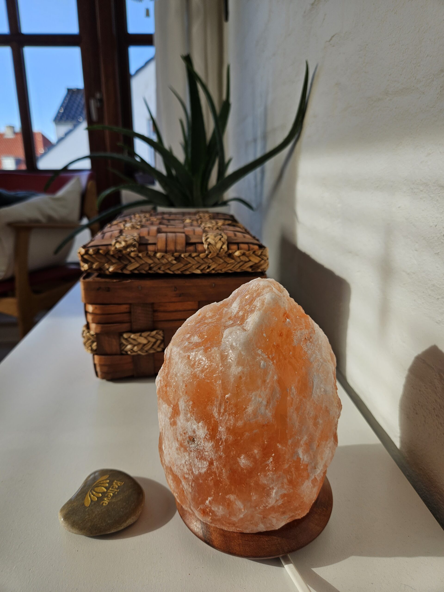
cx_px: 222
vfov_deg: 73.9
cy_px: 296
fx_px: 393
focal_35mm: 23
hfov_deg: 58.9
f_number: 1.8
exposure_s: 1/314
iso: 25
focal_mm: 5.4
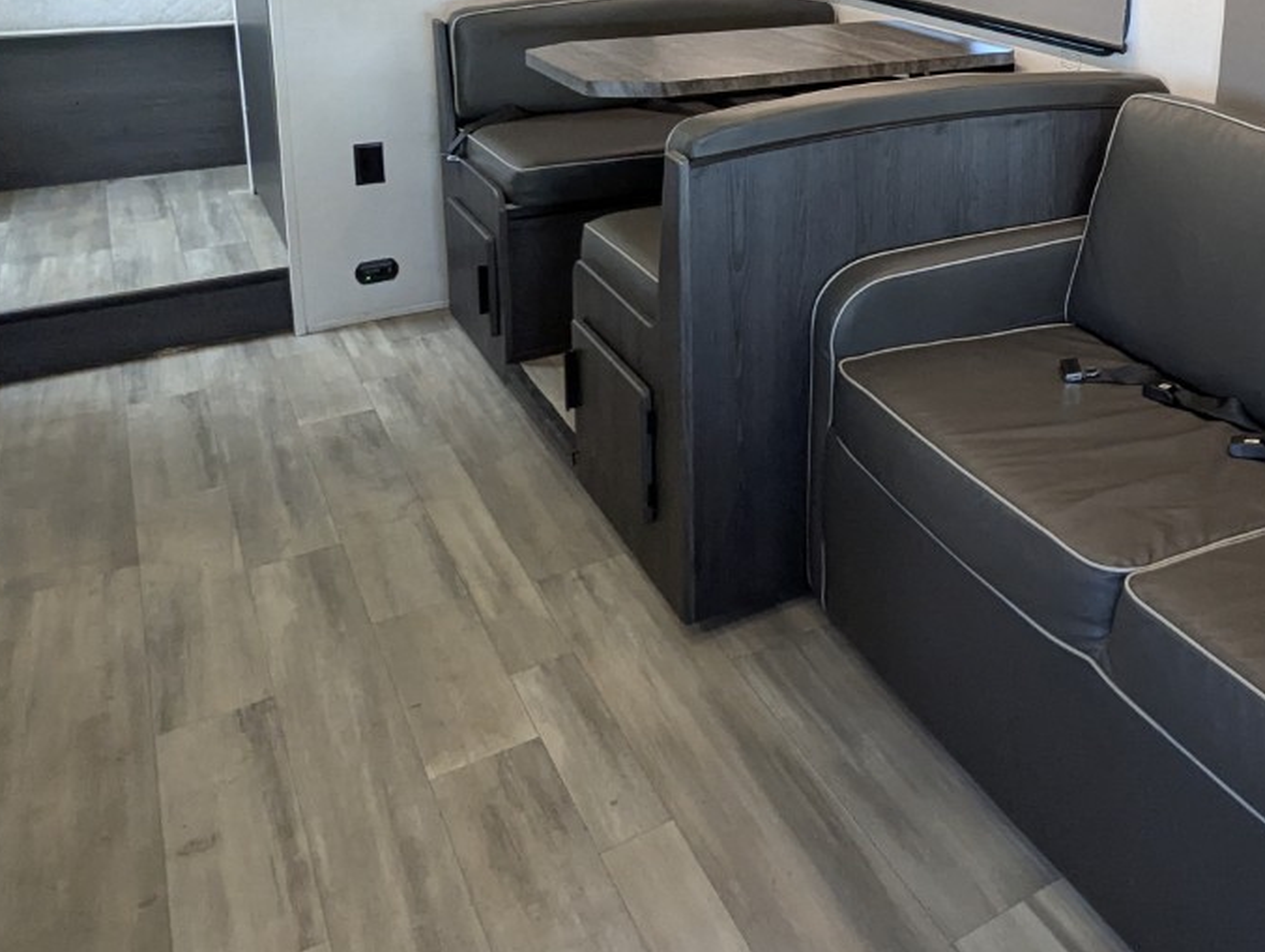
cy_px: 84
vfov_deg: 39.7
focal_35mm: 33
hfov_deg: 50.1
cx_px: 1099
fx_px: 1208
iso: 306
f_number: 2.2
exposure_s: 1/129
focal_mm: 2.35
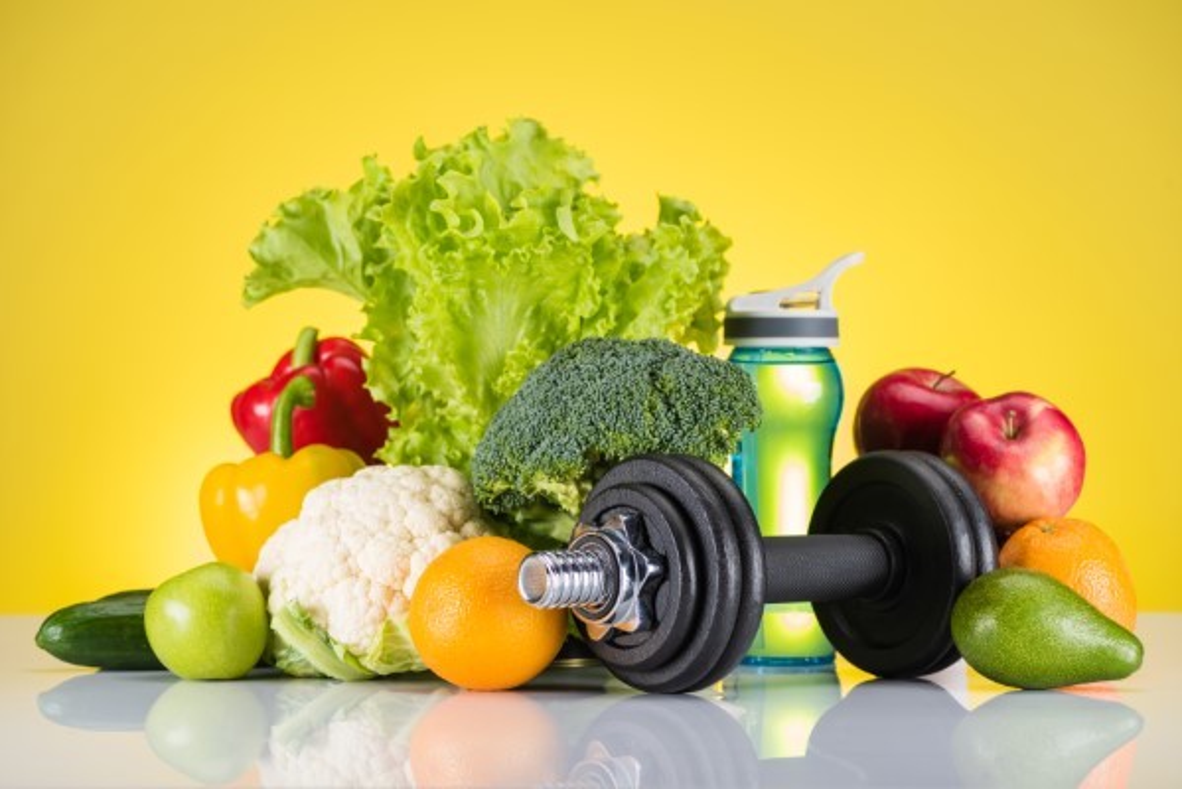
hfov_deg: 19.4
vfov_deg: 13.1
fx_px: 3449
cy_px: 394
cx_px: 591
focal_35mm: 105
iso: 320
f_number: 9
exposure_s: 1/160
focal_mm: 105
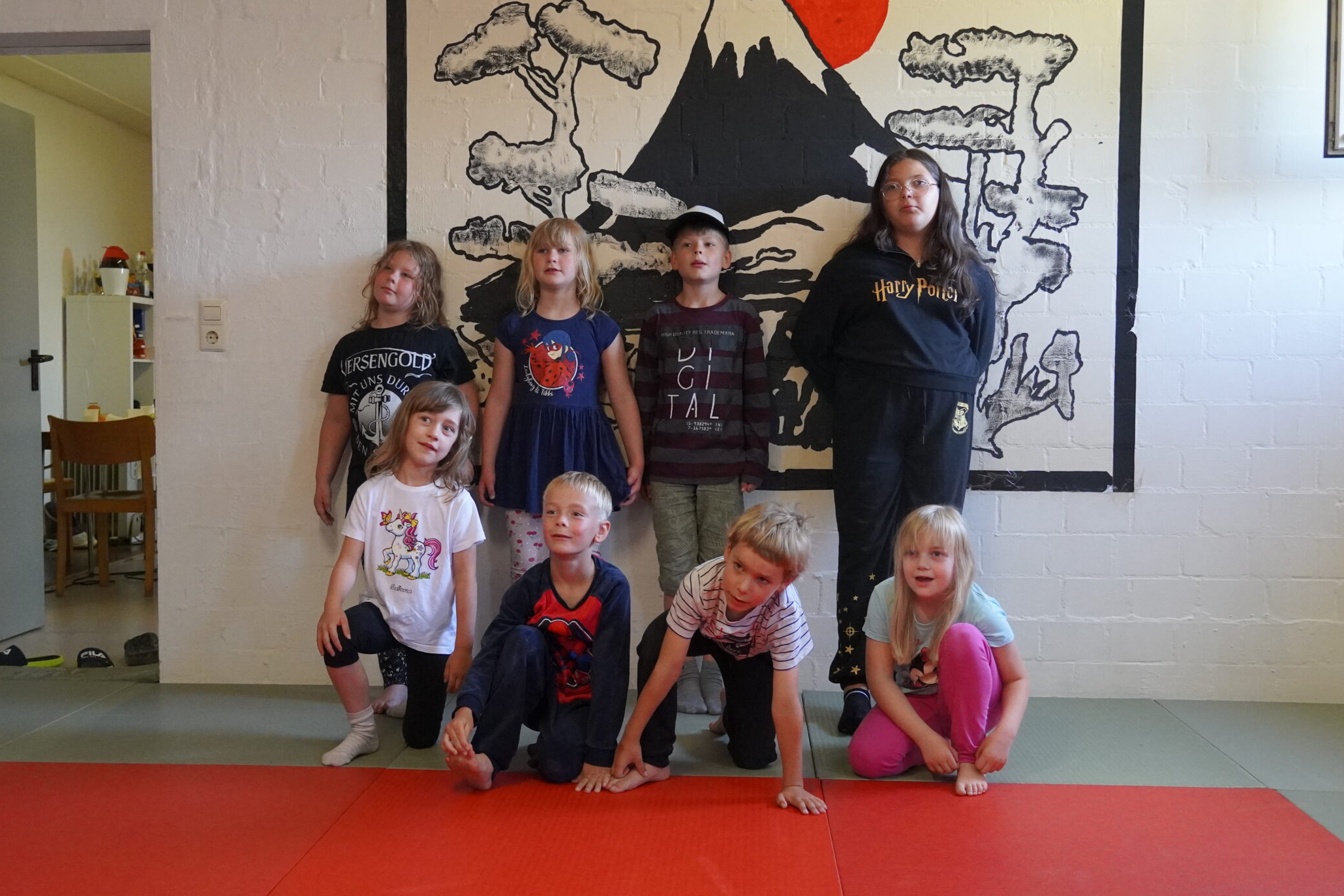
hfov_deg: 47.4
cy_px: 454
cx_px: 634
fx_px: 1531
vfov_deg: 32.6
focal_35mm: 41
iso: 3200
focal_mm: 22
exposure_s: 1/160
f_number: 4
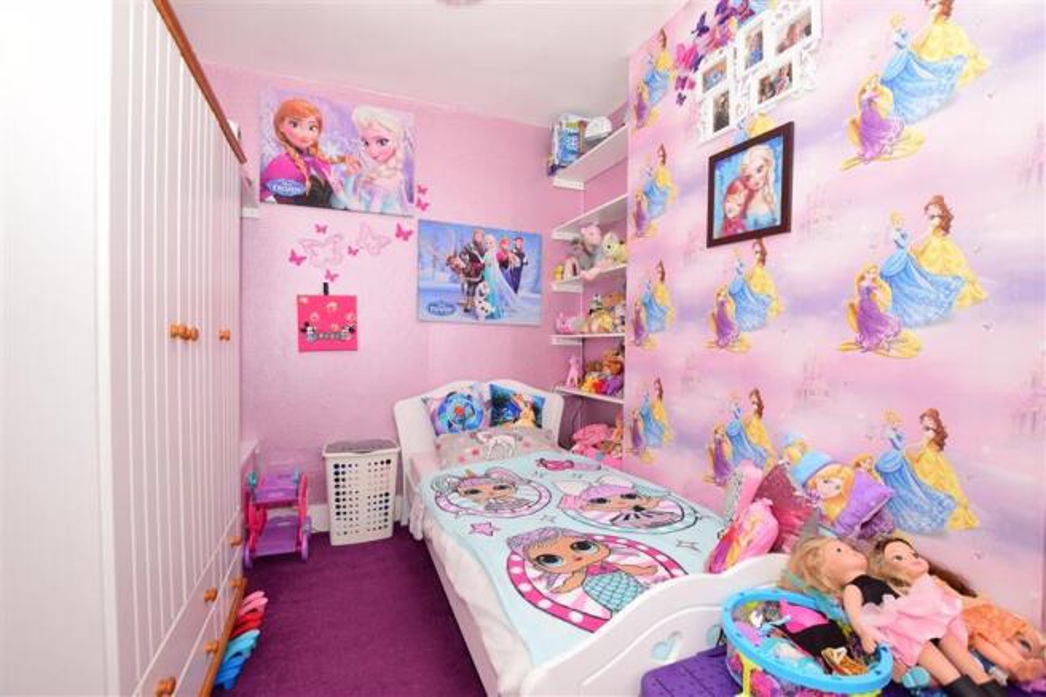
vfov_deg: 77.3
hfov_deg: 100.4
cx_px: 523
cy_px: 348
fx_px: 436
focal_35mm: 15
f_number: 6.3
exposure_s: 1/60
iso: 400
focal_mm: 10
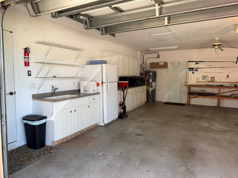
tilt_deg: -4.3
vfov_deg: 56.8
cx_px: 119
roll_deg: +0.2
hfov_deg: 71.6
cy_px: 89
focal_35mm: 24
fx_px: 165
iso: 64
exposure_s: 1/121
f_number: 1.78
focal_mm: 6.76
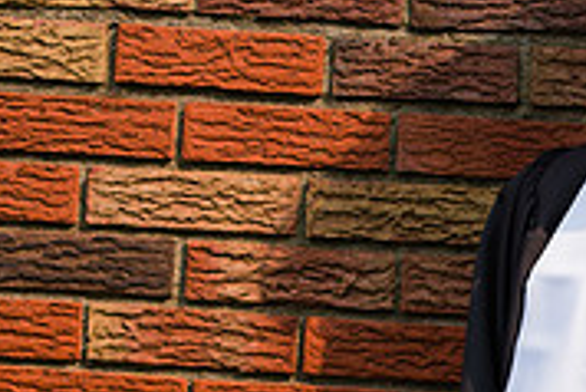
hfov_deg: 7.9
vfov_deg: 5.4
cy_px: 376
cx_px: 919
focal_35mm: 254
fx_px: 4138
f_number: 3.2
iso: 200
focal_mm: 78
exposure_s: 1/1000
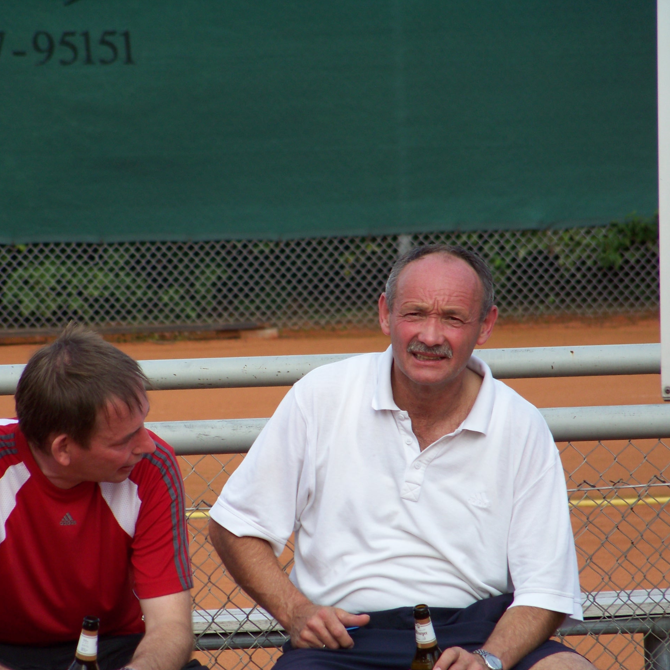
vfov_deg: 3.4
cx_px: 256
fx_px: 11387
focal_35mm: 520
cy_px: 340
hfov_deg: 3.4
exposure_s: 1/200
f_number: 4.8
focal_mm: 70.2
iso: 66
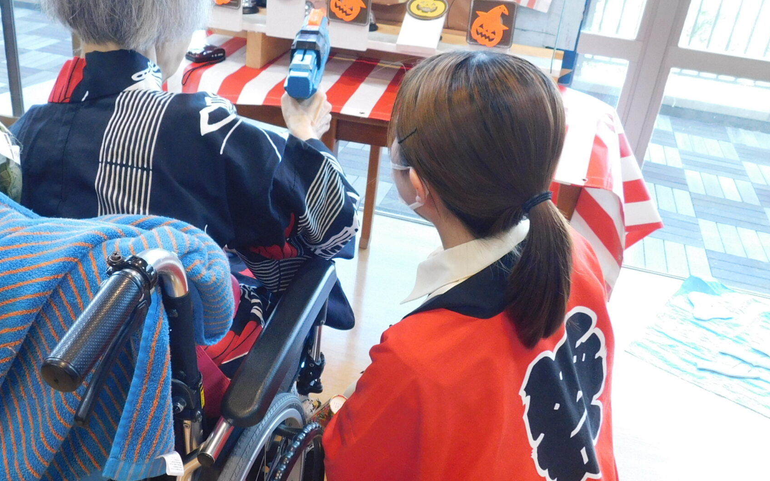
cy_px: 260
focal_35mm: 37
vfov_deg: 34.4
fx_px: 776
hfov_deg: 52.4
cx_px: 313
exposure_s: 1/30
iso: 220
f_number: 3
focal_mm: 4
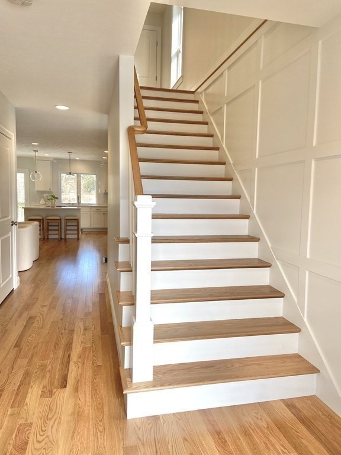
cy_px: 228
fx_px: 341
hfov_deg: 53.1
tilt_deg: -4.8
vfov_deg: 67.3
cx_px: 170
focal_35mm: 26
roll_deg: -1.6
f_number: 1.8
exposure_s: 1/191
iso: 32
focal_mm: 4.25
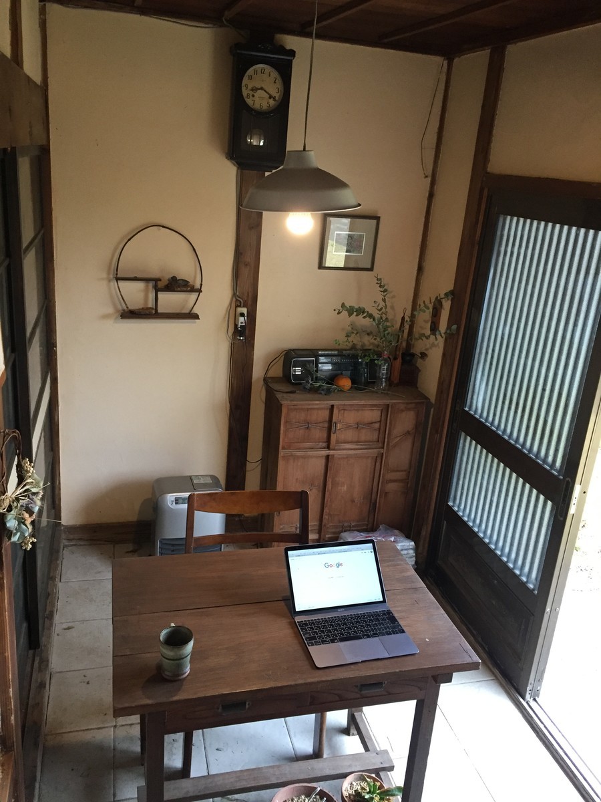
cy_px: 401
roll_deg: -3.9
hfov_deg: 48.2
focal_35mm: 29
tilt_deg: -18.9
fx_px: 671
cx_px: 300
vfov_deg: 61.7
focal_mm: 4.15
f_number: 2.2
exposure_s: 1/30
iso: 160
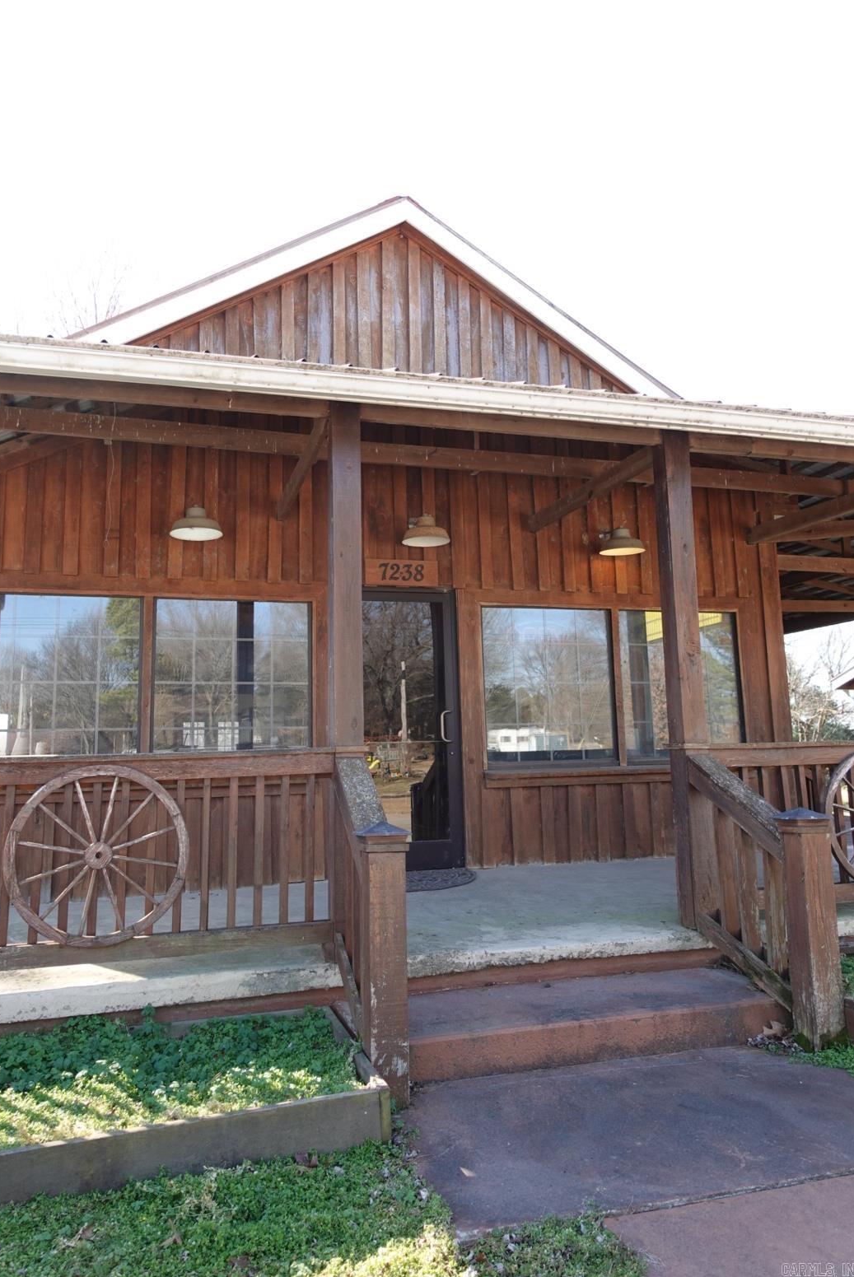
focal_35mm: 25
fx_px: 888
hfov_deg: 51.4
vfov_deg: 71.4
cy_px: 613
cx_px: 419
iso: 125
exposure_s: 1/320
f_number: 2.5
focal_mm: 9.4
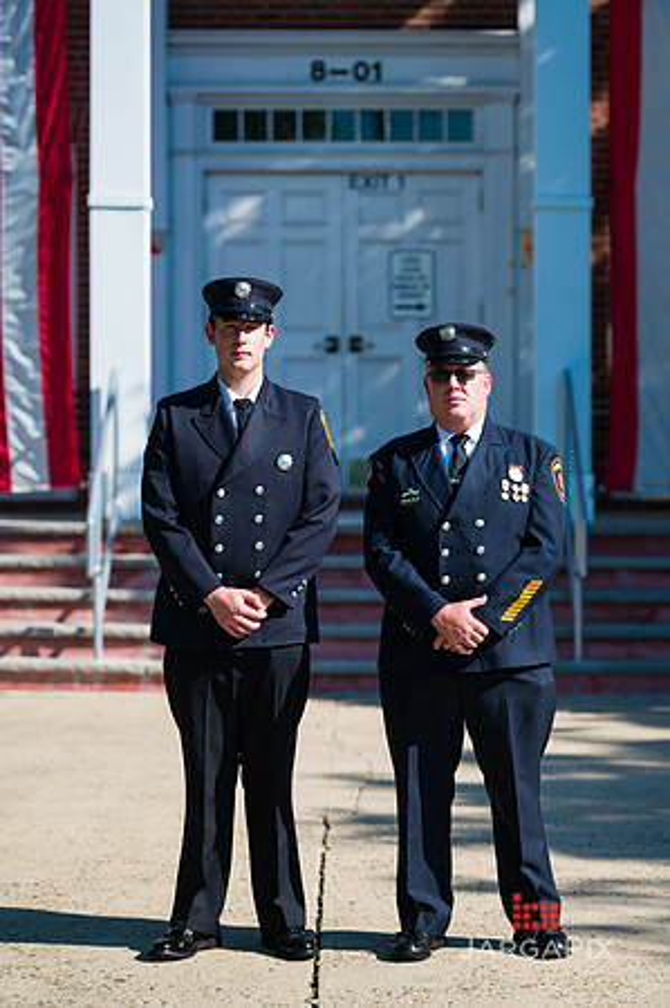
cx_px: 335
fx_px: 2938
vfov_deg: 19.5
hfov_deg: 13.0
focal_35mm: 105
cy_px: 504
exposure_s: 1/2000
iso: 200
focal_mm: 105
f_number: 3.2
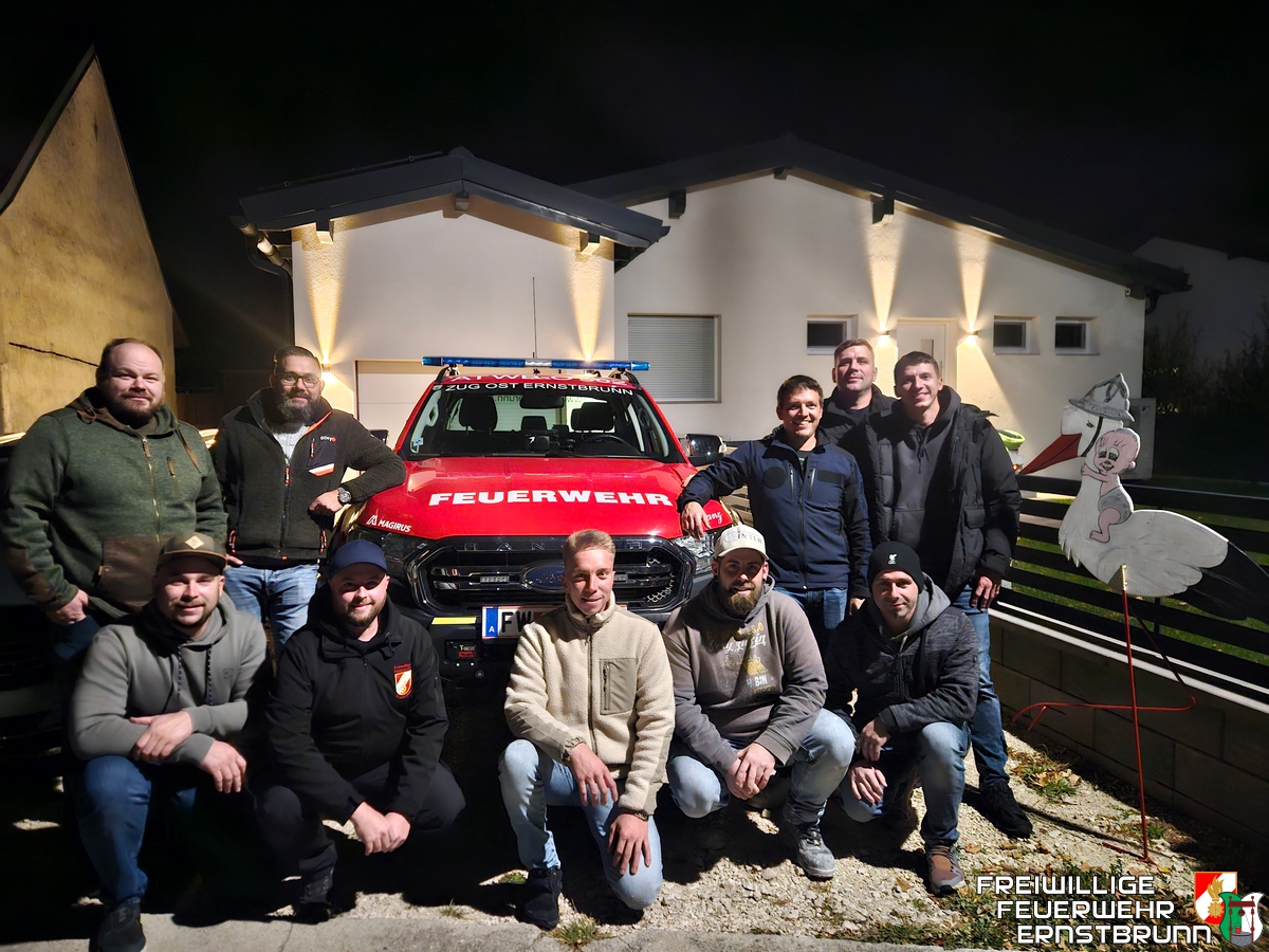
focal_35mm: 23
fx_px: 843
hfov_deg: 73.9
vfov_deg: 58.9
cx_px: 634
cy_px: 476
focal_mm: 5.4
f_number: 1.8
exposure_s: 1/14.3
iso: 1600
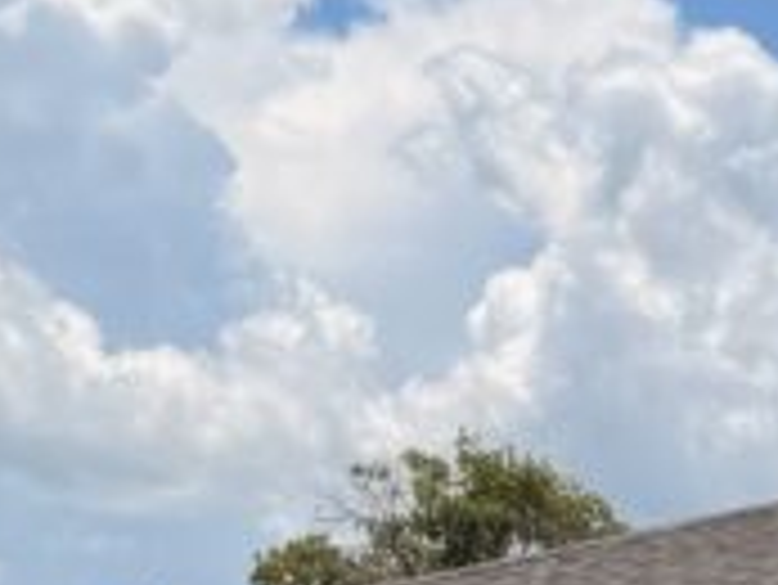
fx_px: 3194
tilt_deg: -1.6
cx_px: 1466
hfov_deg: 12.5
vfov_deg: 10.0
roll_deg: -0.6
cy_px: 999
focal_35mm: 142
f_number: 1.78
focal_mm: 6.76
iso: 80
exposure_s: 1/6711
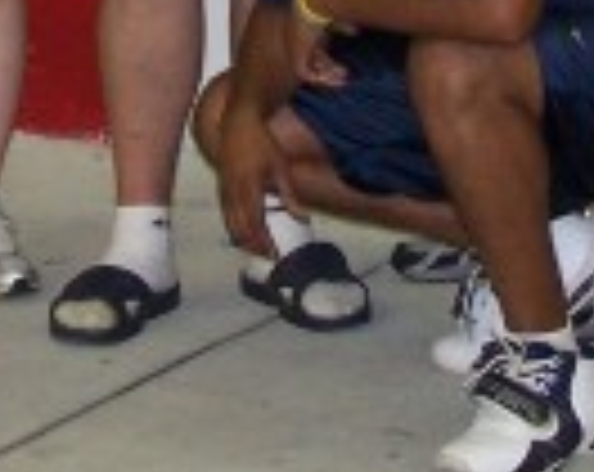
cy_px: -432
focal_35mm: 242
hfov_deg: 8.0
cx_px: 513
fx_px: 4245
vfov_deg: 6.2
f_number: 3
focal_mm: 8.5
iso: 140
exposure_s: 1/60
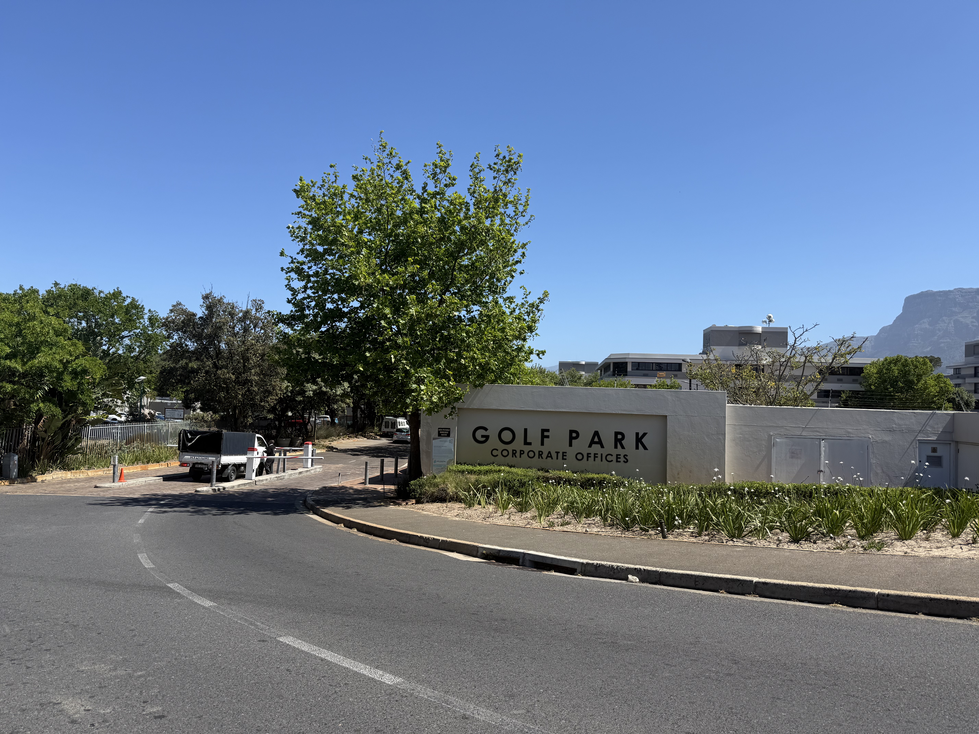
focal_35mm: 24
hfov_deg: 71.6
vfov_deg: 56.8
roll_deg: -2.4
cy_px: 367
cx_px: 490
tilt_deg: +1.8
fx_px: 679
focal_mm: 6.76
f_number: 1.78
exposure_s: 1/3953
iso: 80
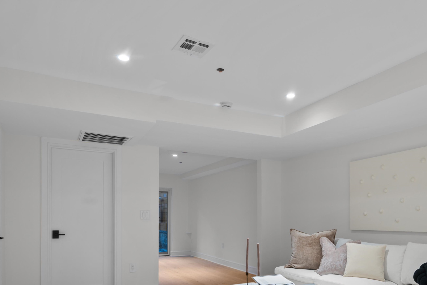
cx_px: 233
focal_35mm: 26
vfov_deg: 47.7
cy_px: 214
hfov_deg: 69.2
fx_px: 309
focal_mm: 16
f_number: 9
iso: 250
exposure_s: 1/1.25
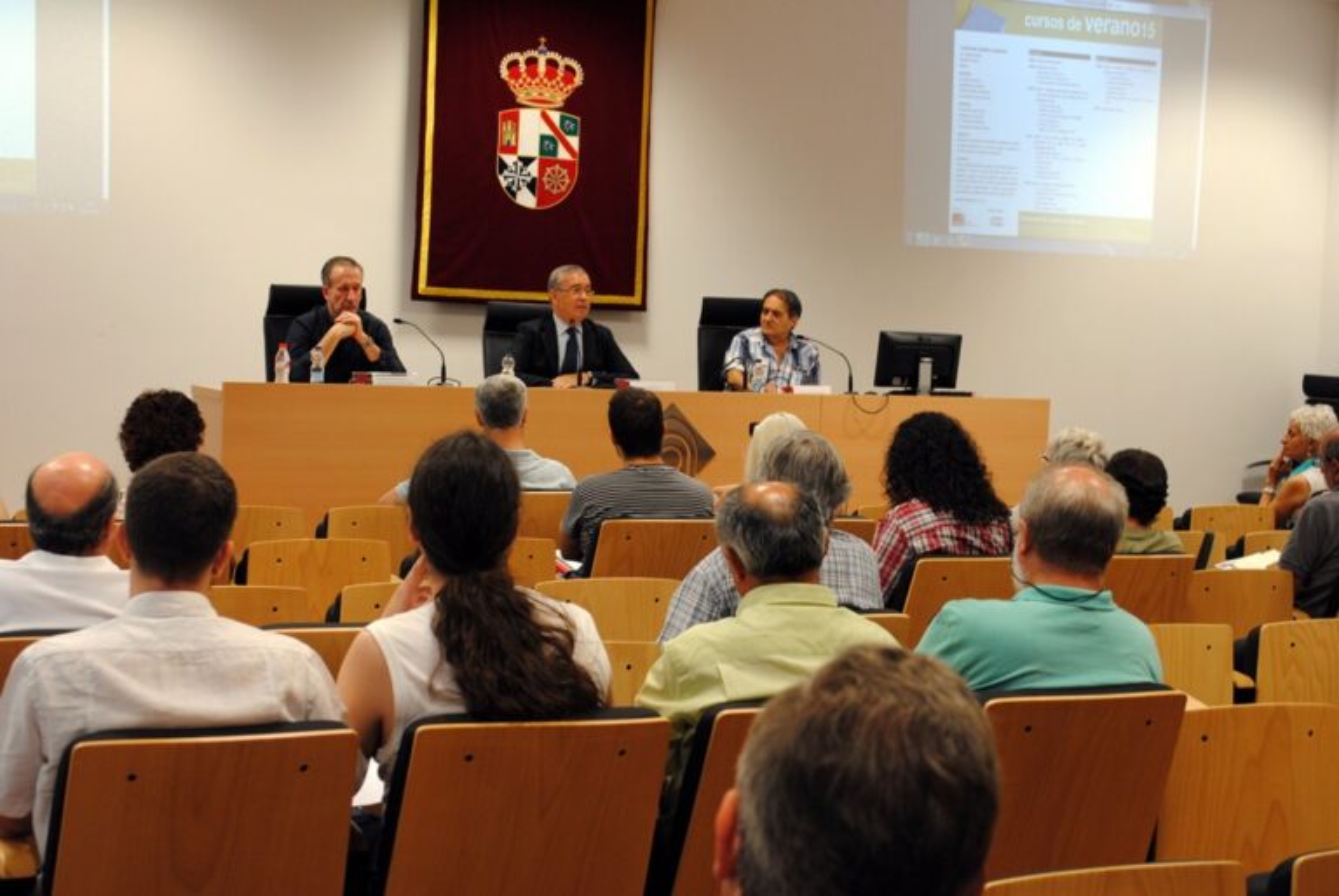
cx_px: 670
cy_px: 448
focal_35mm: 60
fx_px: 2234
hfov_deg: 33.4
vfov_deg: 22.7
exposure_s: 1/13
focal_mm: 40
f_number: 5.3
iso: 400
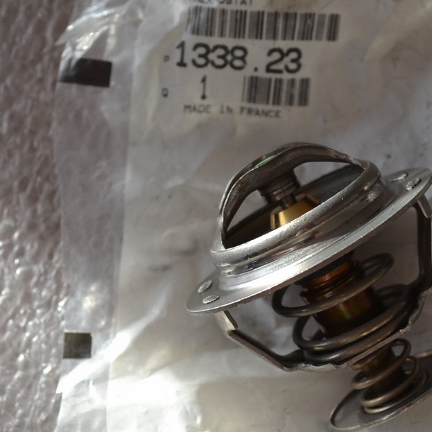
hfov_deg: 16.5
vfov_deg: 16.6
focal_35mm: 105
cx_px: 291
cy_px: 204
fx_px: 1483
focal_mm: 38
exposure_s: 1/125
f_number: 5.6
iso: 280
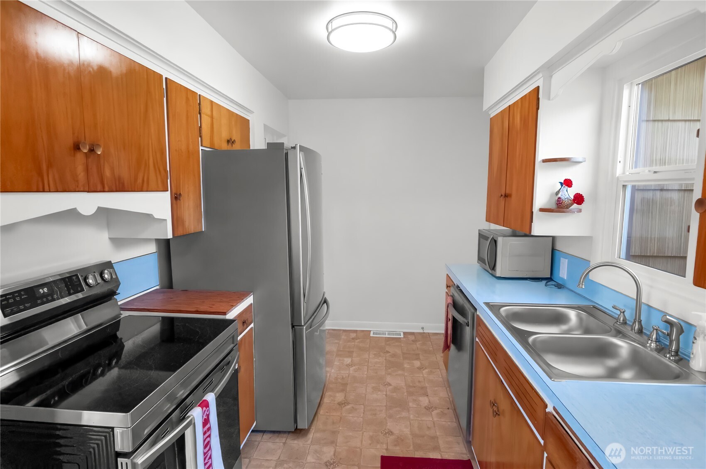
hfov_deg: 85.5
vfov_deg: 63.1
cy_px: 234
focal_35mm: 20
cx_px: 353
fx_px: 382
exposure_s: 1/200
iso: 3200
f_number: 6.3
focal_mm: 13
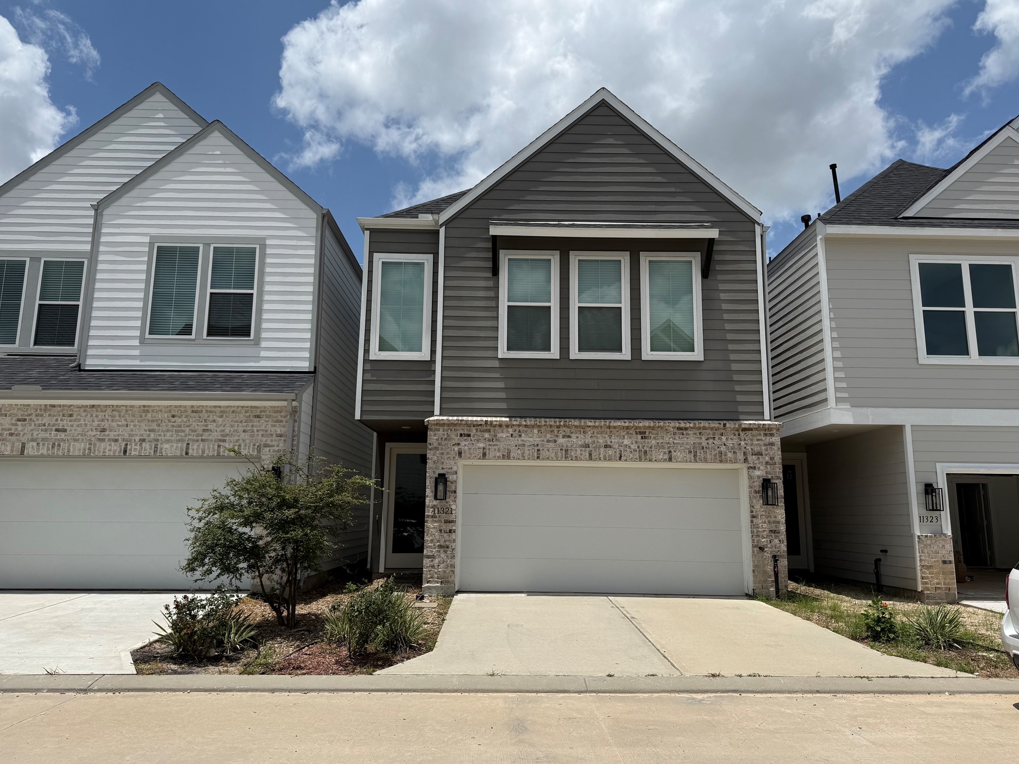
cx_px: 519
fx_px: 736
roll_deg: -0.8
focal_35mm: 25
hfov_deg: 69.4
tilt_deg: +10.7
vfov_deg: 54.9
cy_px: 385
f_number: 1.78
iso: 80
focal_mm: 6.76
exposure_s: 1/10309
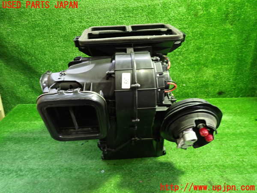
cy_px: 96
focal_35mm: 25
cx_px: 128
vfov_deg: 54.9
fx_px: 186
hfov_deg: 69.4
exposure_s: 1/30
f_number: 2
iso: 500
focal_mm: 4.5
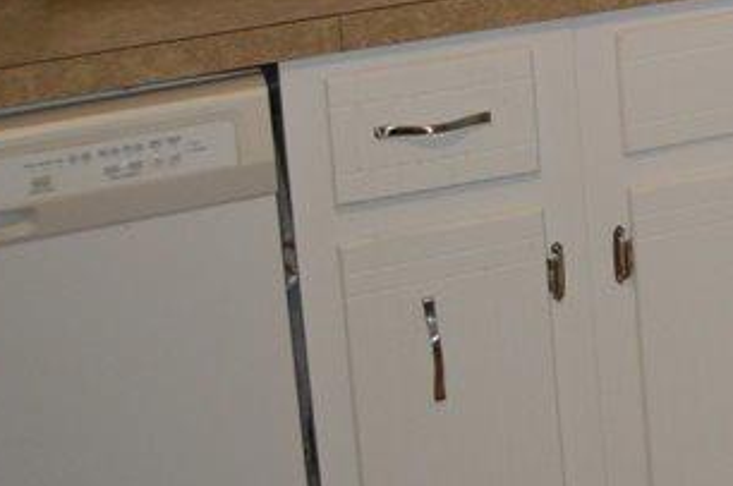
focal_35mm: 113
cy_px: -367
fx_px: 2297
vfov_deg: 11.3
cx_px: 1461
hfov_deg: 14.9
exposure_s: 1/60
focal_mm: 18
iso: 720
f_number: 3.5
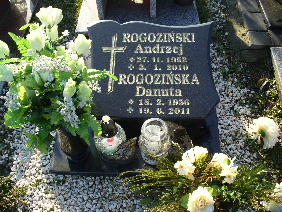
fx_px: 301
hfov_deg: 50.1
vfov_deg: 38.7
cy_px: 106
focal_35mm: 37
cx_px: 141
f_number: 2.8
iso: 80
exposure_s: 1/320
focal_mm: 6.1
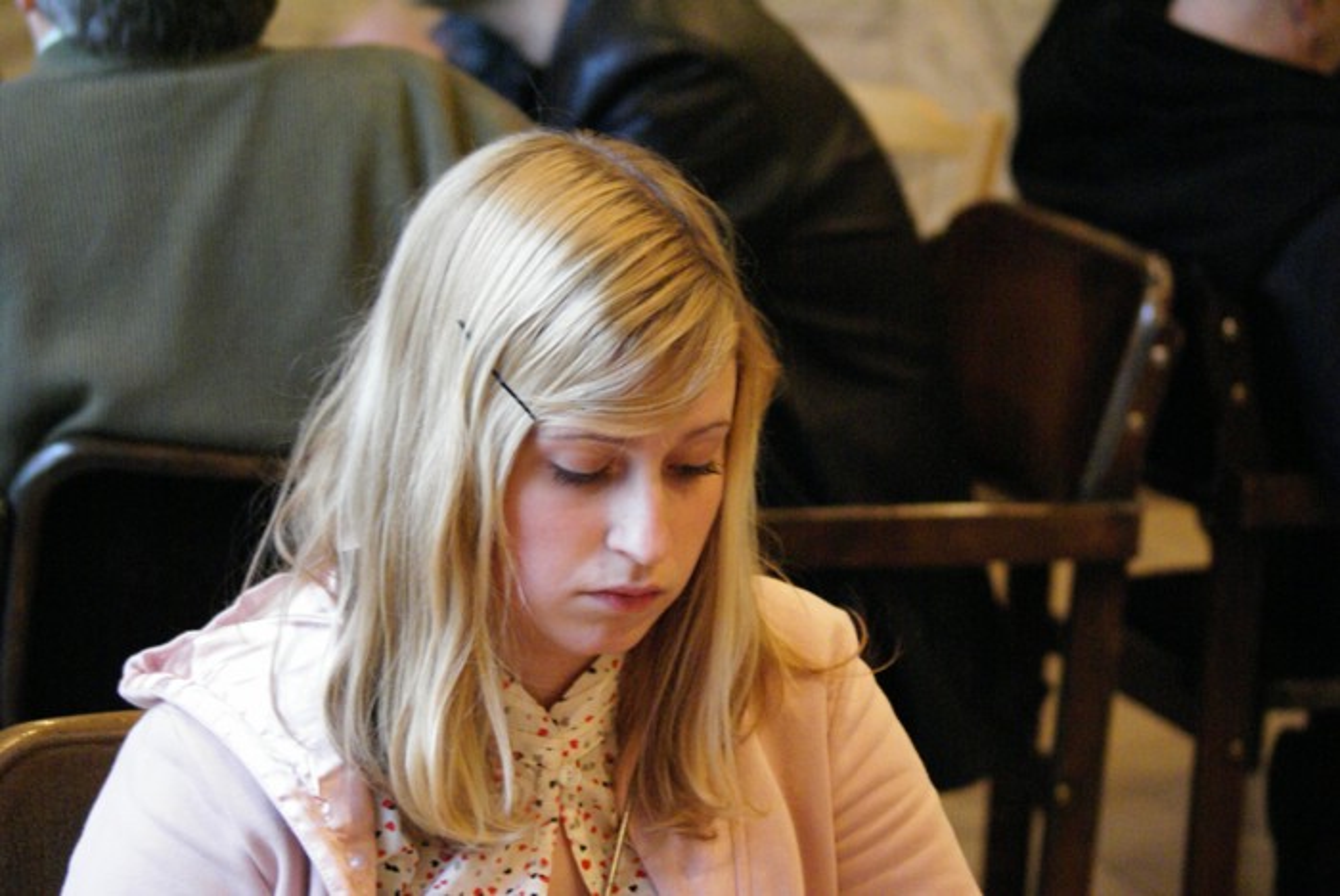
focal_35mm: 112
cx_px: 670
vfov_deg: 12.2
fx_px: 4191
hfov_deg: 18.2
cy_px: 448
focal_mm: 75
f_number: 4.5
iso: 1600
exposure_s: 1/10
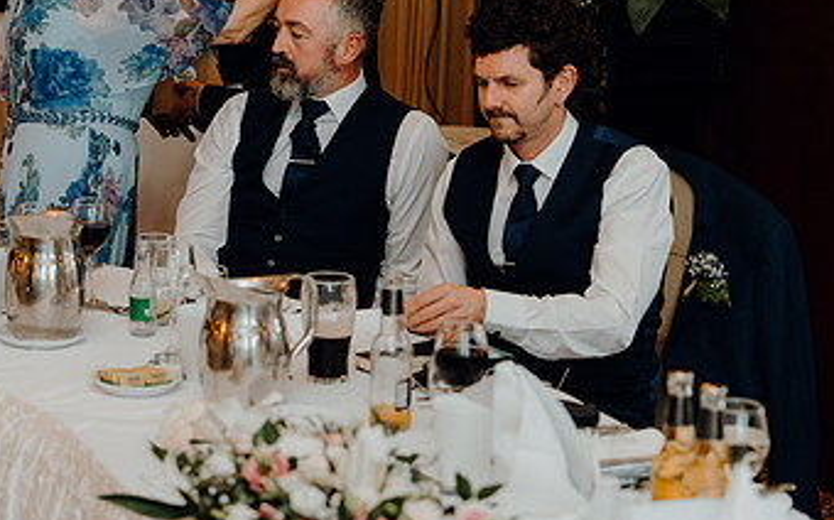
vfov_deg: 12.8
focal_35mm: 101
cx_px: 186
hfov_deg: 20.4
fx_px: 2294
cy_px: 50
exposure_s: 1/200
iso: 1250
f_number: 2.8
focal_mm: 58
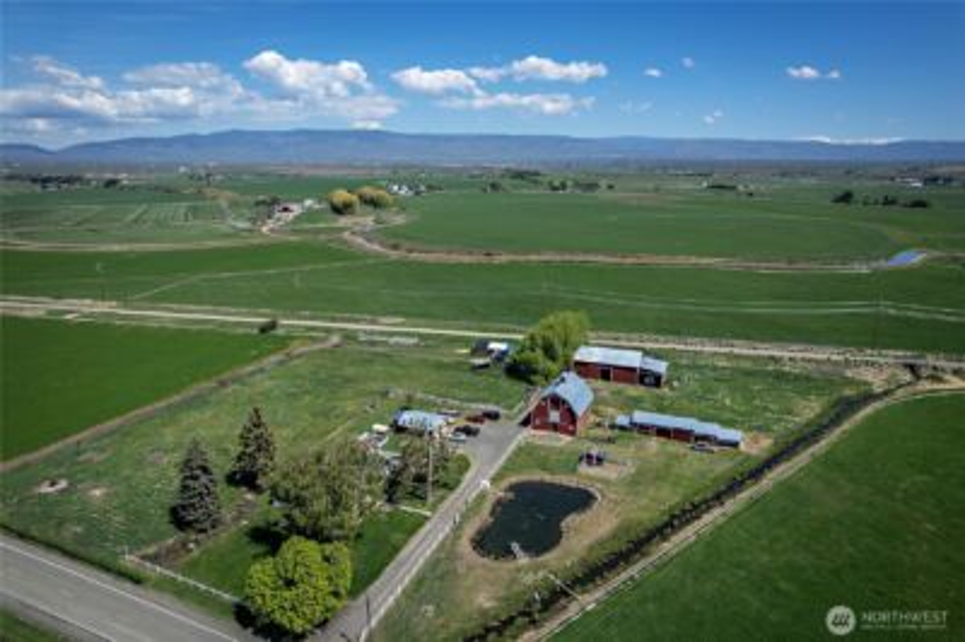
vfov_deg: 57.1
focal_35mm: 22
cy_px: 321
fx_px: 589
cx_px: 482
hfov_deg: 78.6
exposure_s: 1/4000
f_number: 2.8
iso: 100
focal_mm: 8.38
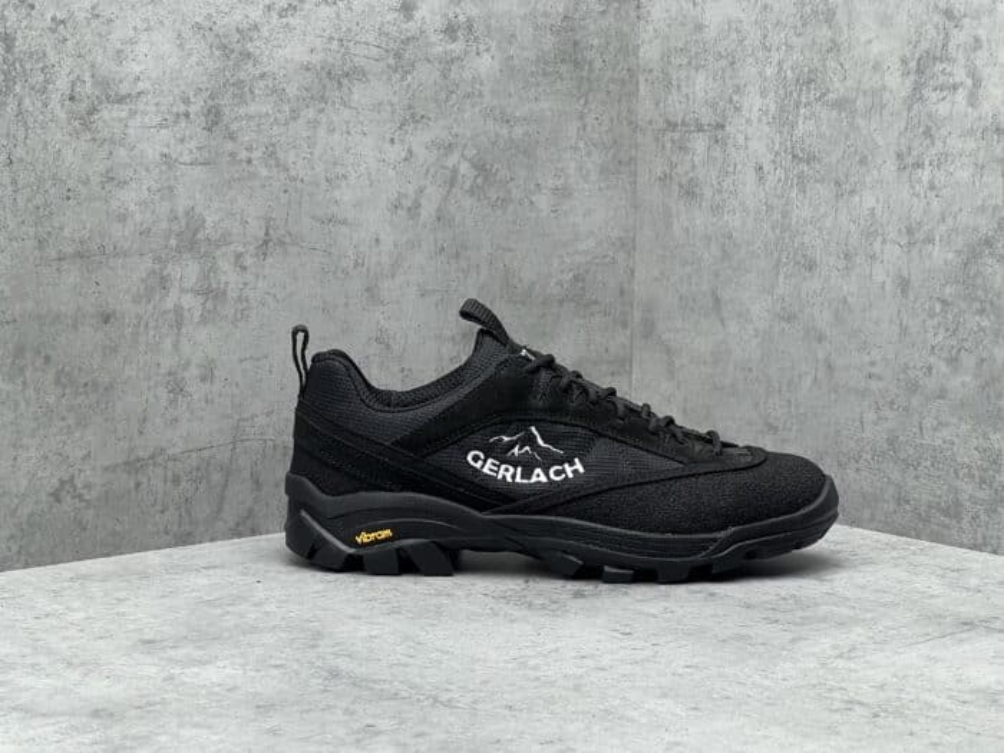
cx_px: 502
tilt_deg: -7.4
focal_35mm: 77
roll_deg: -0.6
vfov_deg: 19.1
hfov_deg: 25.3
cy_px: 376
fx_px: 2233
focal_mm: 9
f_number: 2.8
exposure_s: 1/100
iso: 100
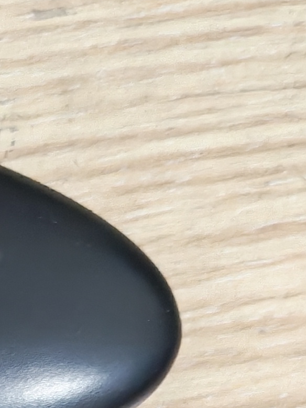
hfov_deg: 9.5
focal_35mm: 142
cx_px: -386
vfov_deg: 12.2
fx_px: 1674
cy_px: 844
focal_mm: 6.12
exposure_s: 1/25
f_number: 1.9
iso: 3200
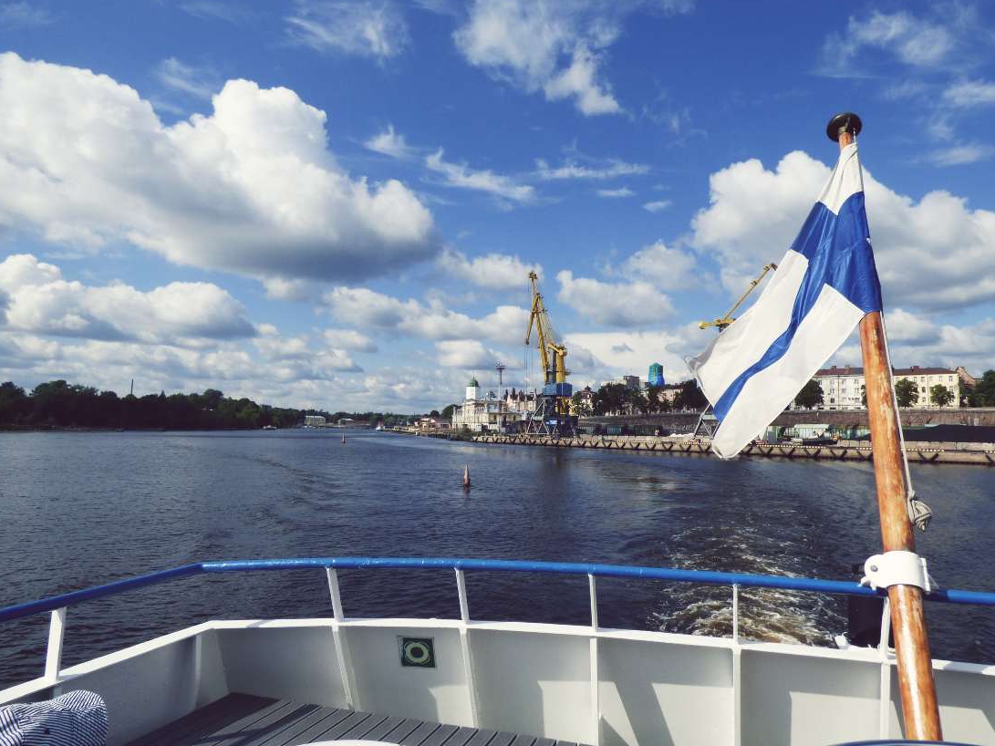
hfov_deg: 76.3
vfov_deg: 61.1
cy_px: 368
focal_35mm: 22
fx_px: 632
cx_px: 537
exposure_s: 1/2000
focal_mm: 3.58
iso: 100
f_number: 3.5
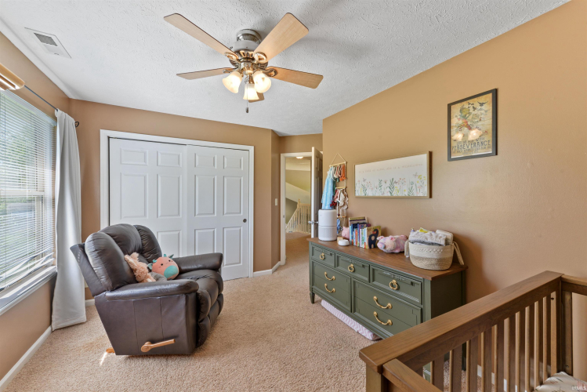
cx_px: 294
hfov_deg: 104.2
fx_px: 228
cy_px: 196
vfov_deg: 81.3
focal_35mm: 14
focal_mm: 14
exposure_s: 1/5
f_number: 11
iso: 400
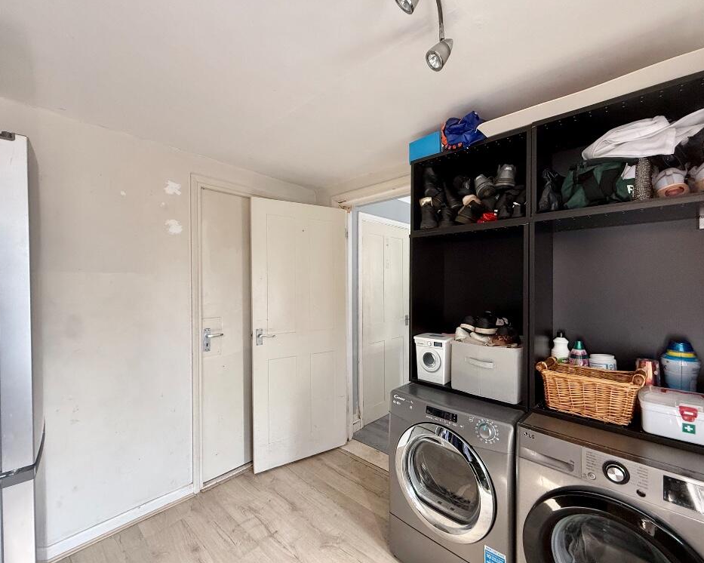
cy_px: 286
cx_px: 374
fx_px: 312
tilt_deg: +0.8
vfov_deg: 84.0
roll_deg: +0.1
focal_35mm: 15
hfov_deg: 96.7
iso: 250
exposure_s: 1/99
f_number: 2.2
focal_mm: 2.22
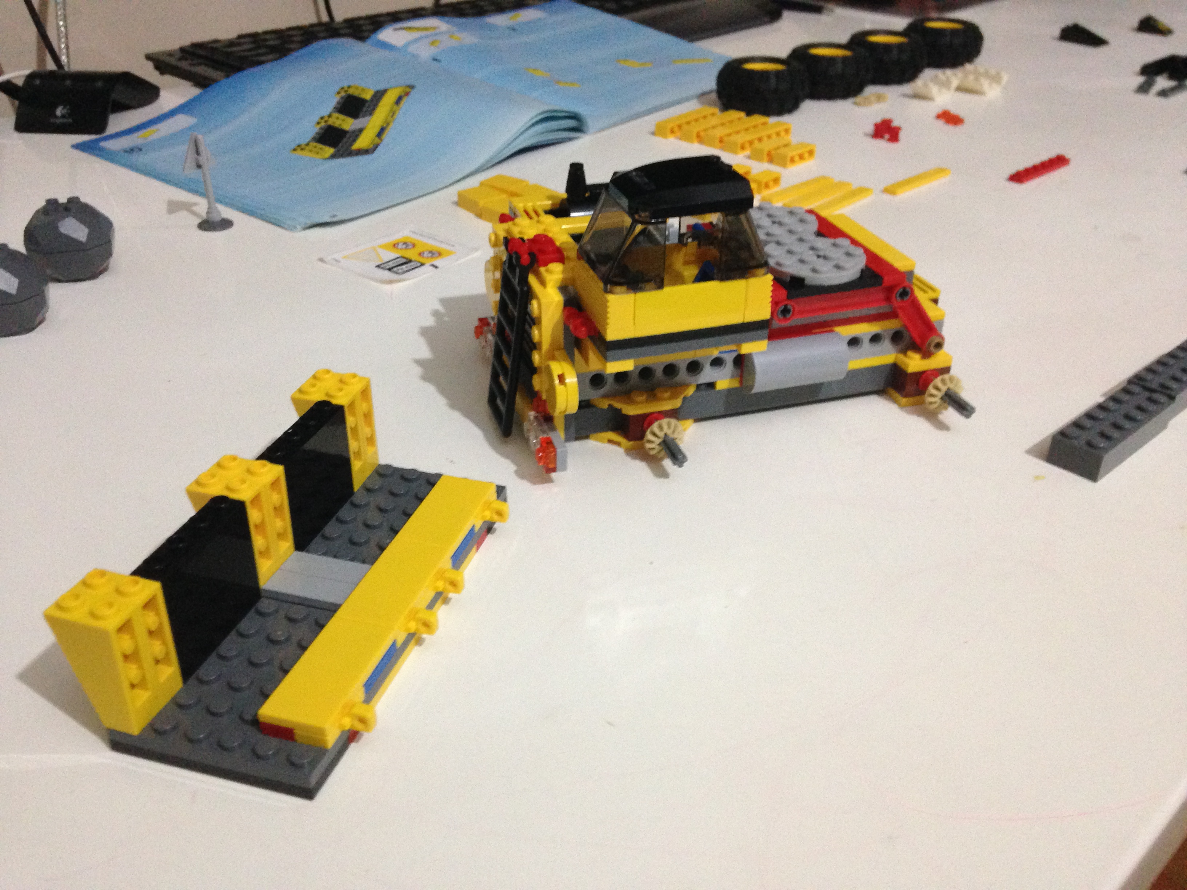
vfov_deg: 42.9
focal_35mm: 33
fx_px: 1132
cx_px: 594
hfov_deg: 55.4
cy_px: 445
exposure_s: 1/17
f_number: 2.4
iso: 400
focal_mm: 4.12
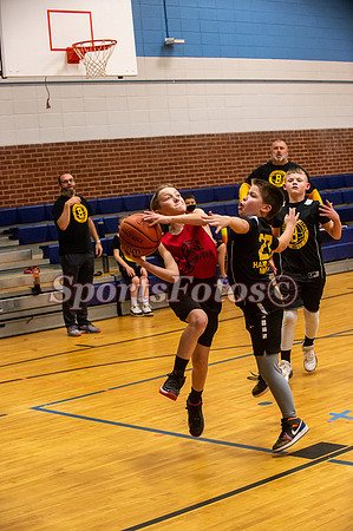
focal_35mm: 70
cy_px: 266
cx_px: 176
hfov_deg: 19.4
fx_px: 1032
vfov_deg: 28.9
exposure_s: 1/500
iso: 5000
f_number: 4
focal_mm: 70
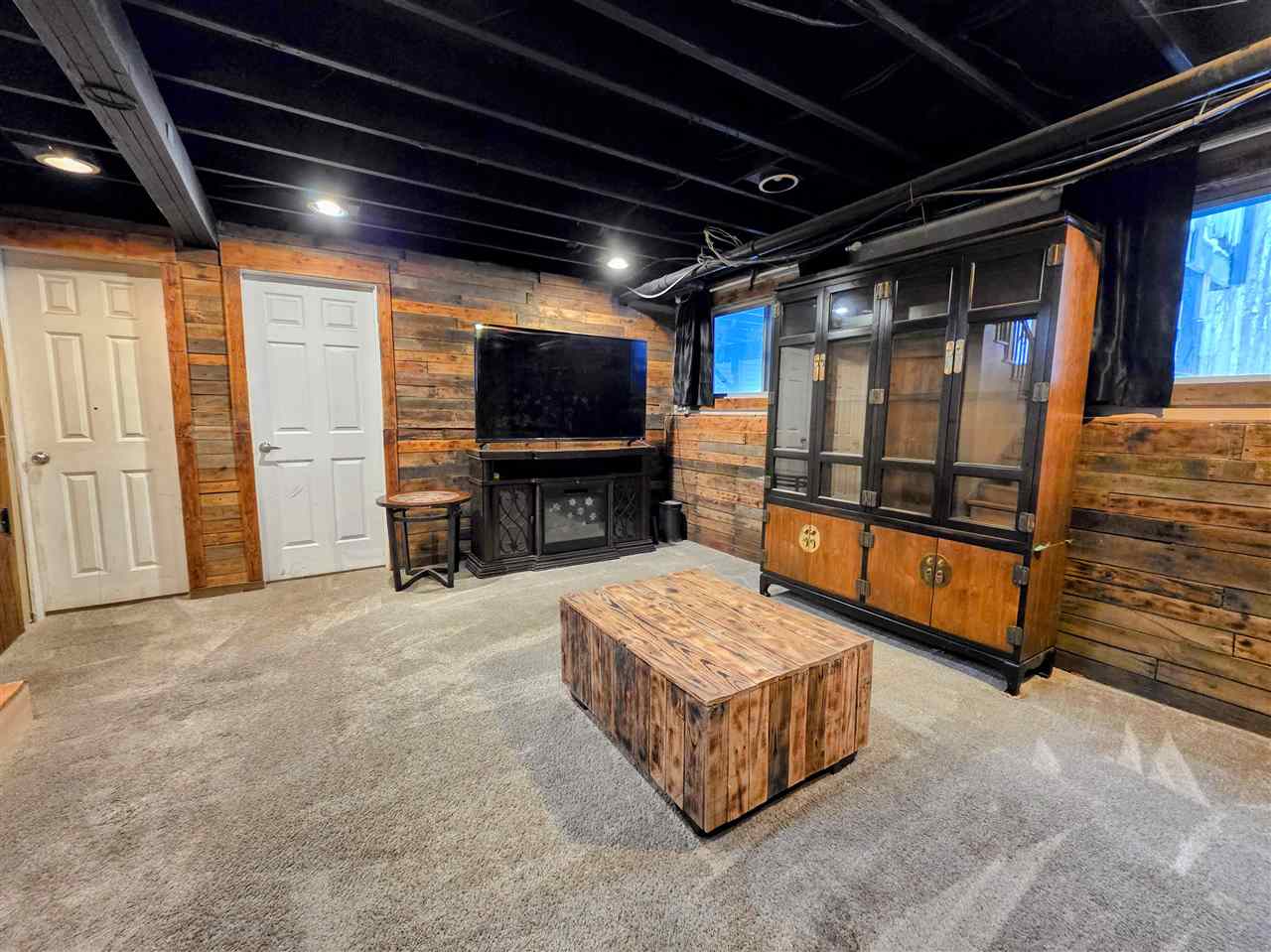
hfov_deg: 106.2
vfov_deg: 89.9
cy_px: 476
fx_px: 477
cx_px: 636
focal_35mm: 13
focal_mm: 2.2
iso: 800
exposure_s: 1/40
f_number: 1.9
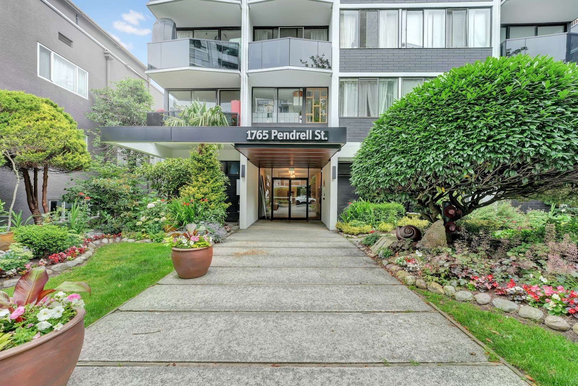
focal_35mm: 14
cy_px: 193
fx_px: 225
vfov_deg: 81.2
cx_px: 289
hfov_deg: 104.3
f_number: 8
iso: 400
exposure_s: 1/100
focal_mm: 14
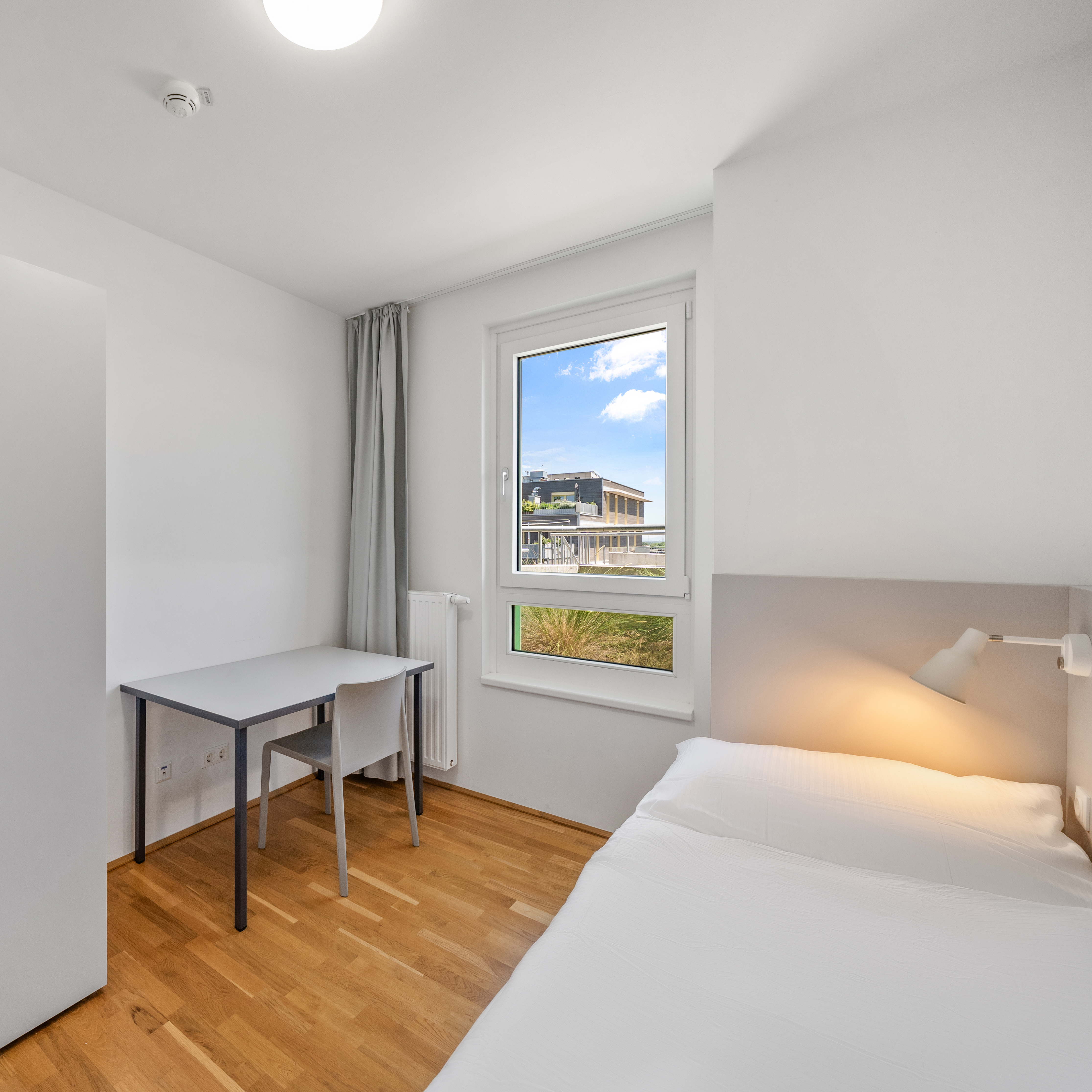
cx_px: 352
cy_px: 540
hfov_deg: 84.0
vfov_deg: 87.4
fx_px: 571
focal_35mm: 16
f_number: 9
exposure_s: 1/25
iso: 500
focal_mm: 12
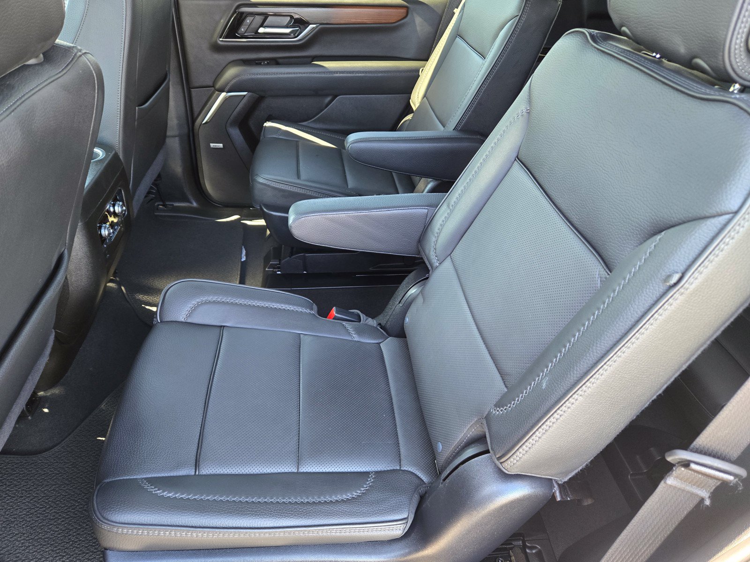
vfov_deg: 58.9
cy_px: 281
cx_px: 375
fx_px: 498
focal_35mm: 23
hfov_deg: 73.9
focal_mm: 5.4
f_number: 1.8
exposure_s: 1/61
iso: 200
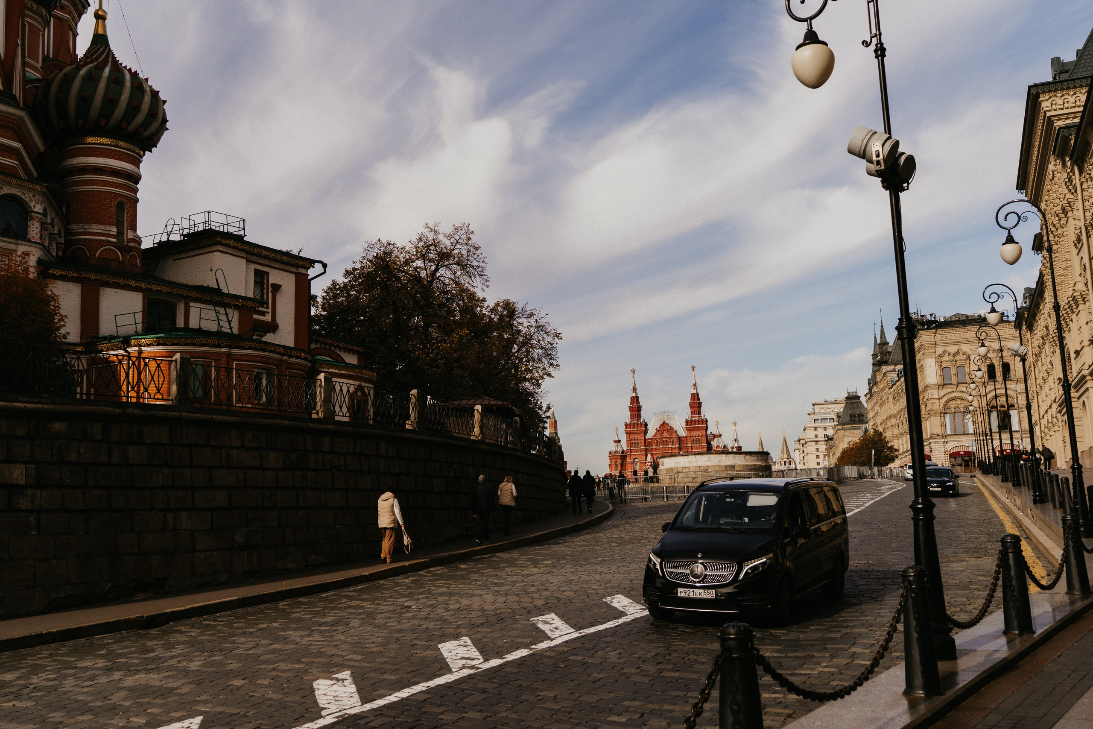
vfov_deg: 37.9
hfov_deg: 54.4
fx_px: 1063
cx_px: 546
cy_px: 364
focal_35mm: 35
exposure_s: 1/500
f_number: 4
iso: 100
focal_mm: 35
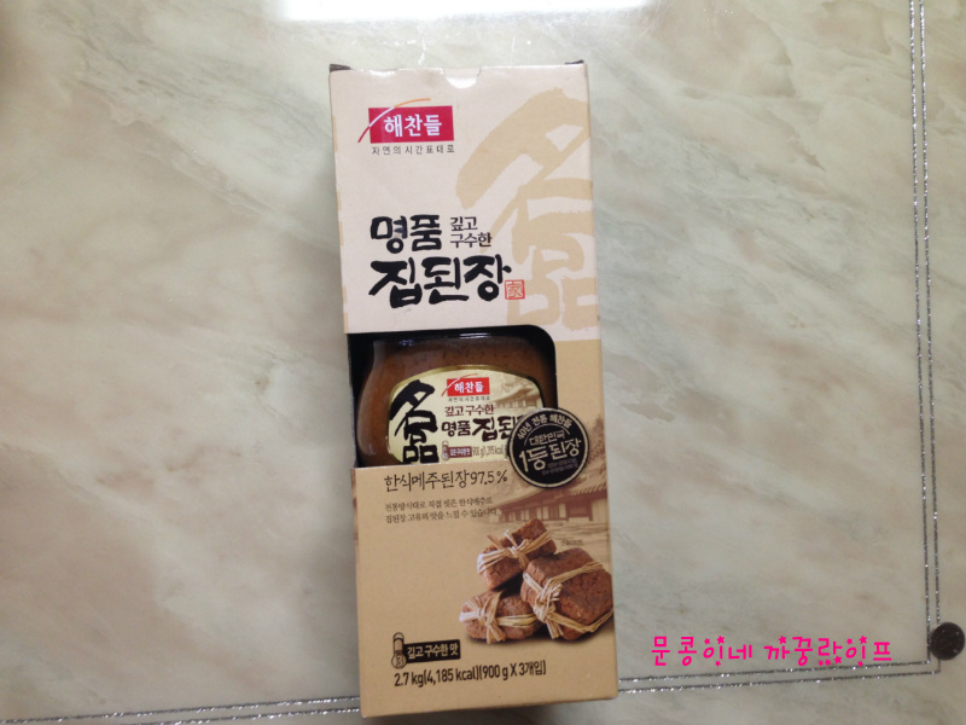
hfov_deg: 55.4
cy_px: 362
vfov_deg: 42.9
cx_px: 483
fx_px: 921
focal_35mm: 33
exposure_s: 1/20
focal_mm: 4.12
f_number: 2.4
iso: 80
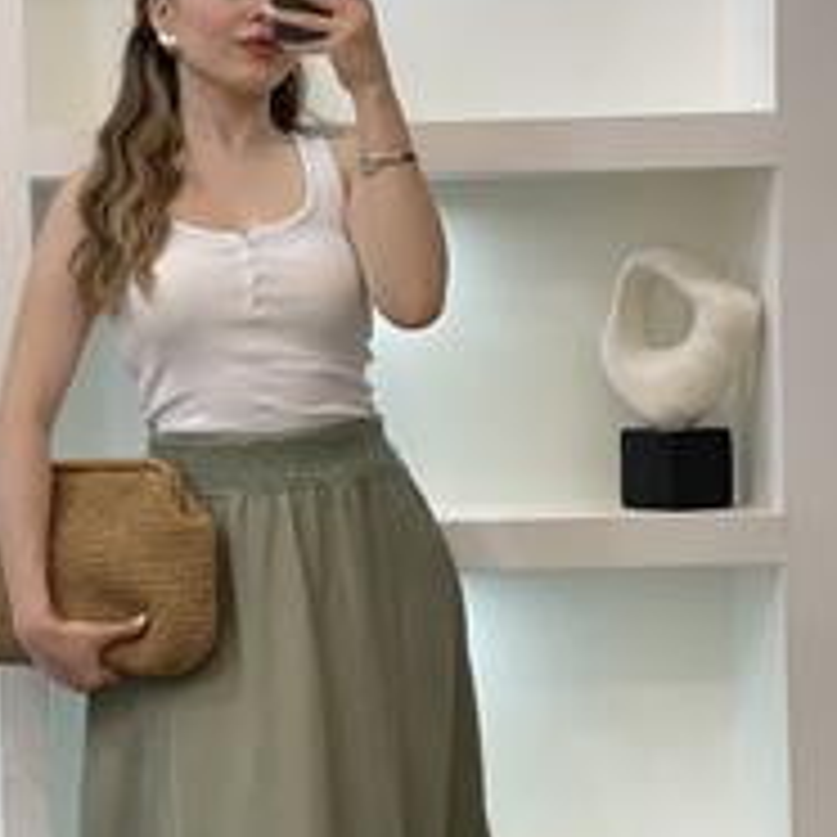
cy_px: 668
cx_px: 189
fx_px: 2790
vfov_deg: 16.9
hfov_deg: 16.9
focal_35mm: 102
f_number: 2
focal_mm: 6
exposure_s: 1/122
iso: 80
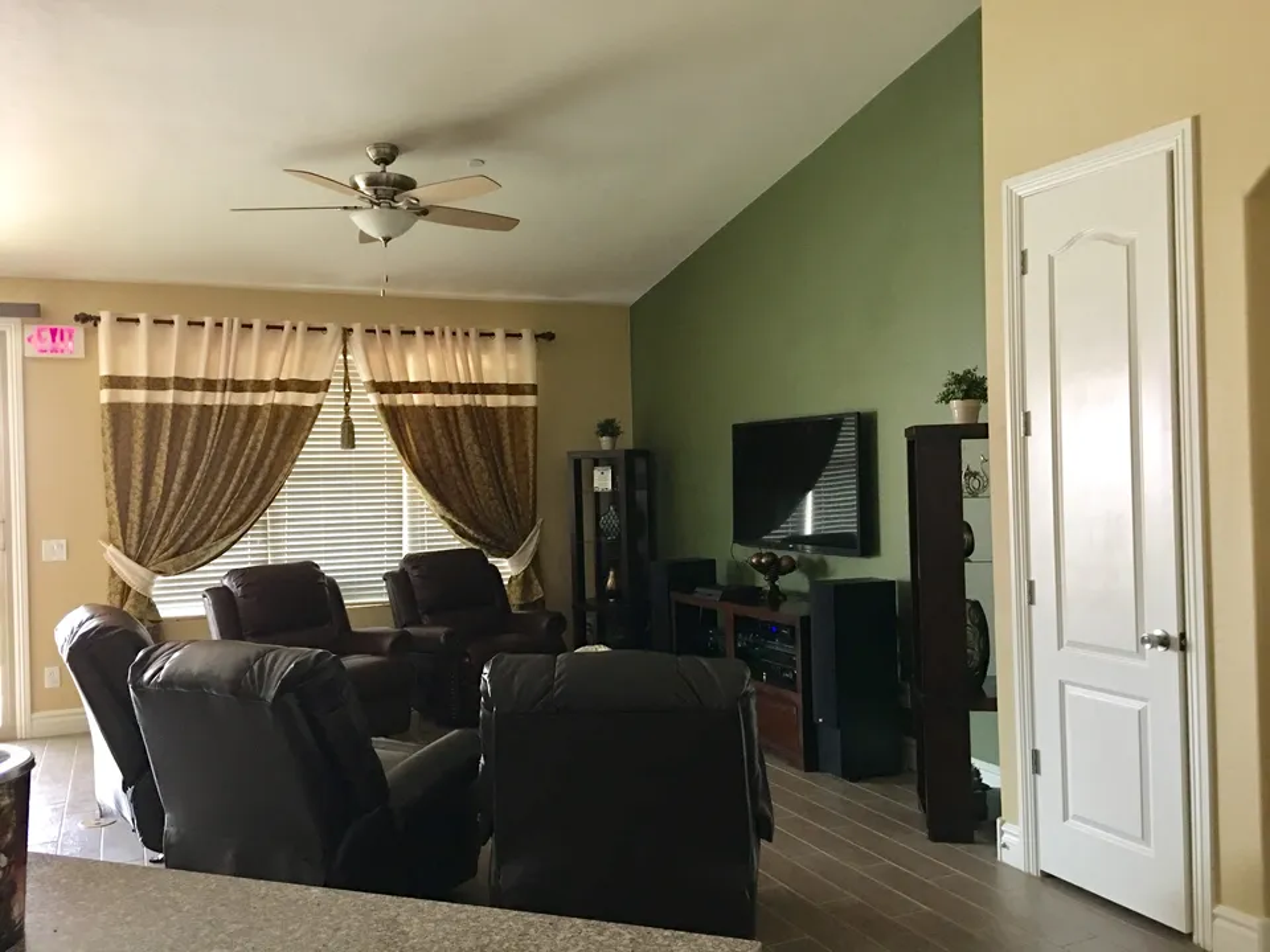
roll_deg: +0.9
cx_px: 635
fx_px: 1064
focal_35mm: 29
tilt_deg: -0.2
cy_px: 476
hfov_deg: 61.7
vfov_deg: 48.2
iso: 80
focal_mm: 4.2
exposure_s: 1/4
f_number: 2.2
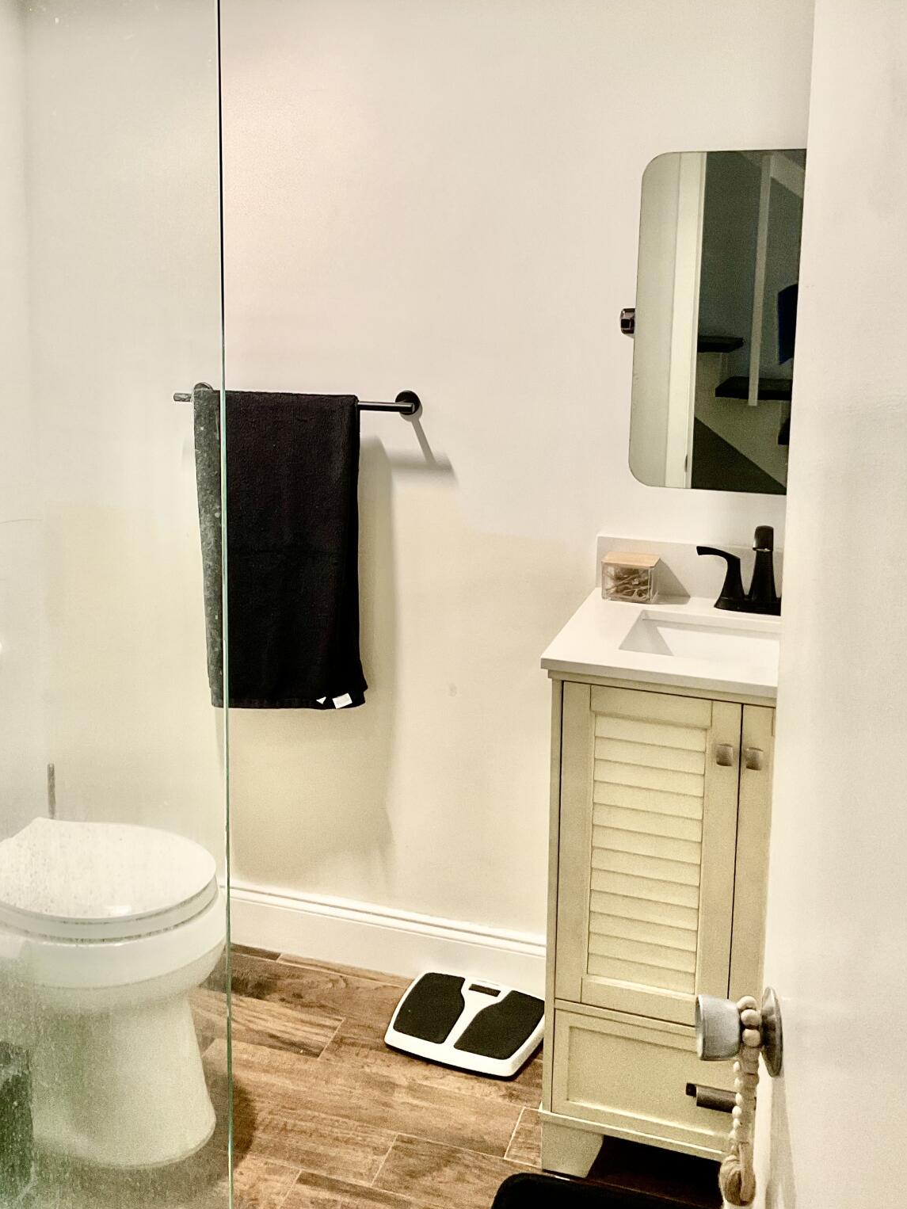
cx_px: 340
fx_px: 1327
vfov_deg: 48.5
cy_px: 456
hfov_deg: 37.5
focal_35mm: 38
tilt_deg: -8.3
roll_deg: -0.6
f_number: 1.8
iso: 100
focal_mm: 3
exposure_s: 1/60
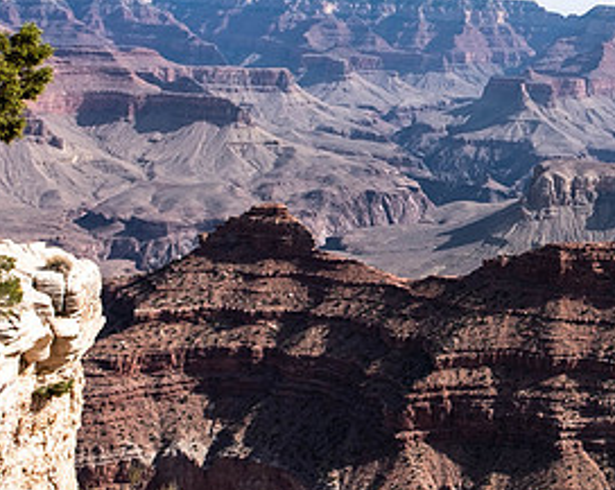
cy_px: 163
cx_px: 714
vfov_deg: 26.9
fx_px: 1018
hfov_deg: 29.5
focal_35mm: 56
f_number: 8
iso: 200
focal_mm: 16
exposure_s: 1/350
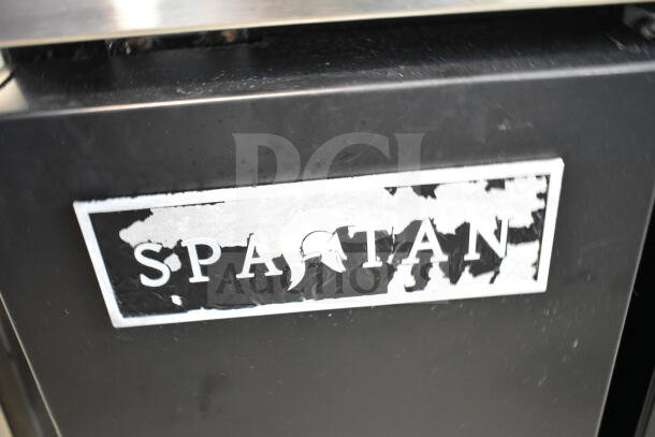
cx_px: 328
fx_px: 655
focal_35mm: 36
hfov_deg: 53.1
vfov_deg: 36.9
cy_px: 218
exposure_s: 1/40
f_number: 4
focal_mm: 24
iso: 4000
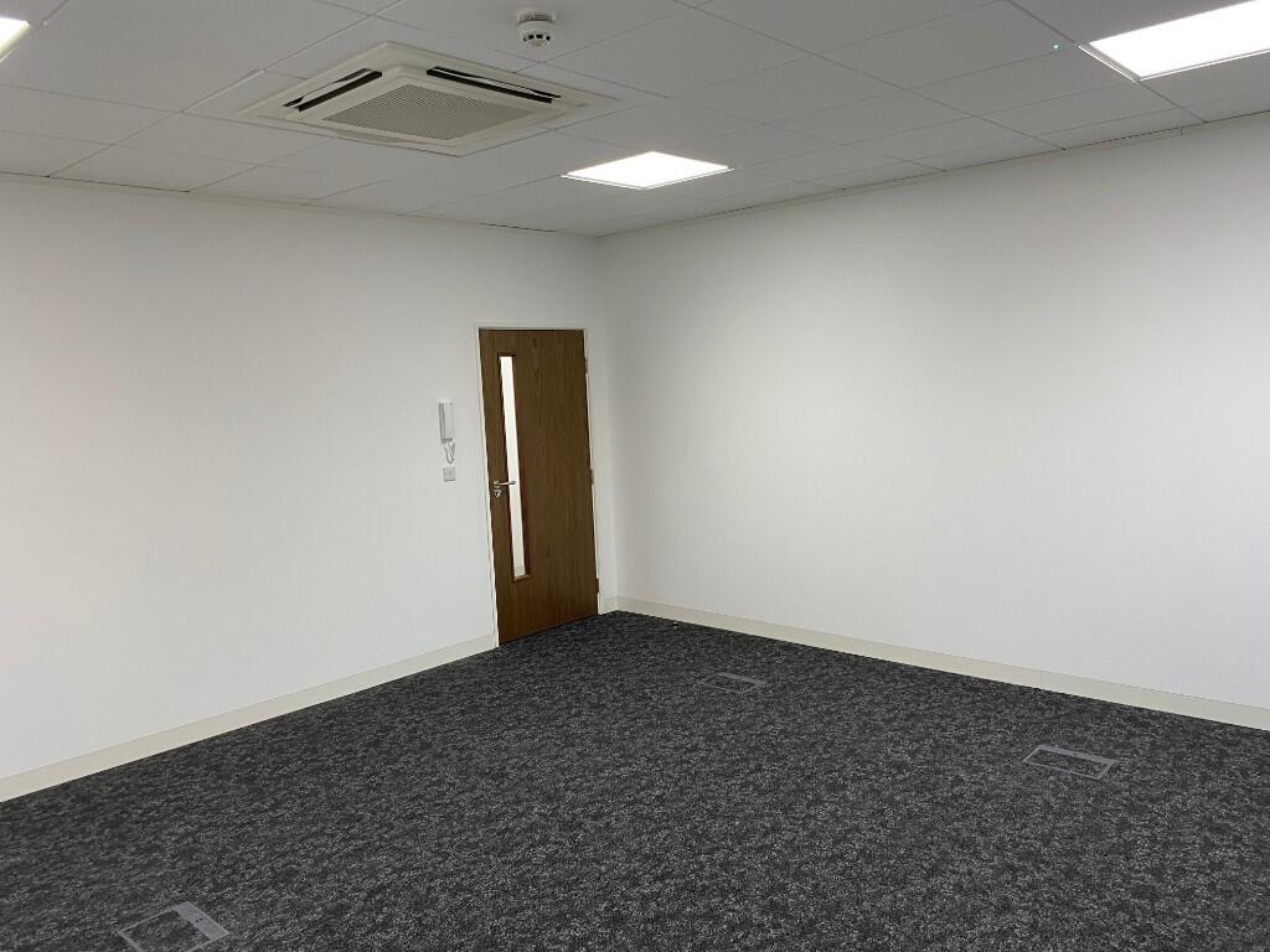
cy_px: 476
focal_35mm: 26
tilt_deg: -6.1
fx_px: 954
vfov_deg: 53.1
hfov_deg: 67.3
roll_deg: +3.1
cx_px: 635
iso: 80
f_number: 1.8
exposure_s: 1/50
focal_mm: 4.25
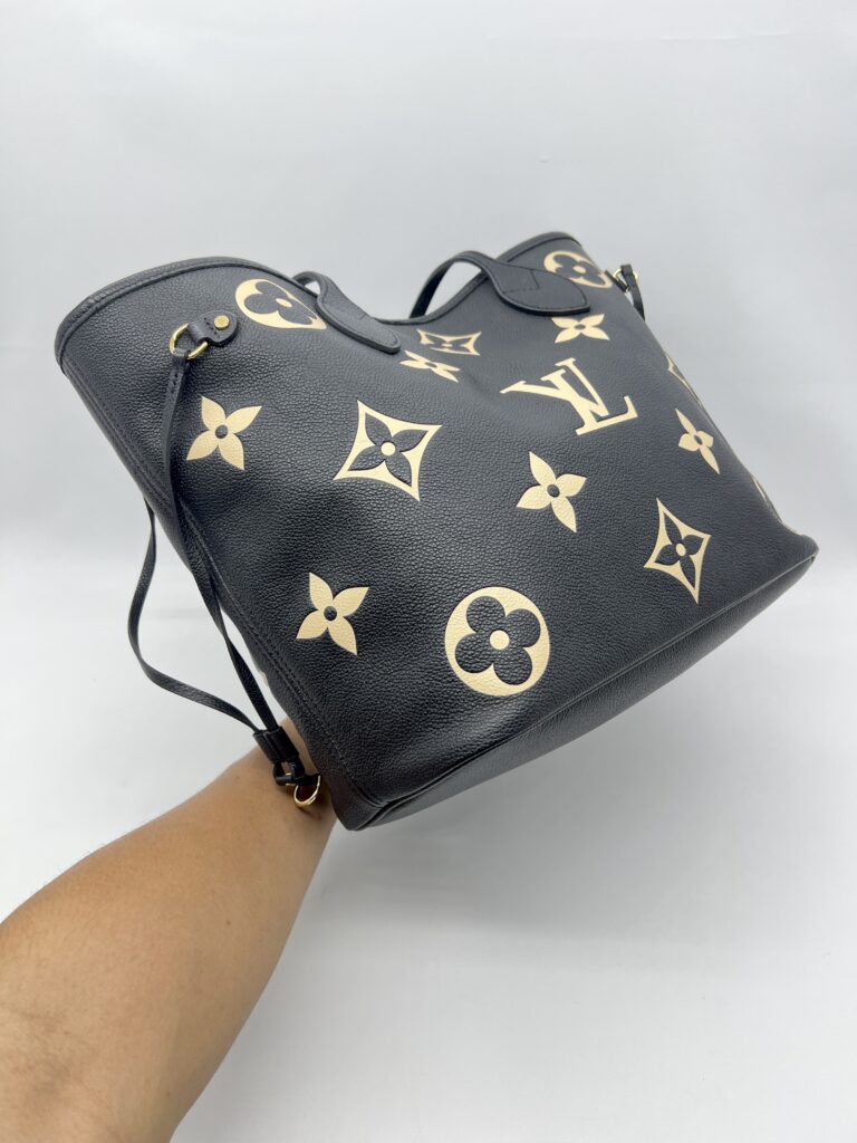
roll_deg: +1.0
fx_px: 858
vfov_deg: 67.3
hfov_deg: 53.1
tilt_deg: -32.2
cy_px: 572
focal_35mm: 26
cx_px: 428
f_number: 1.5
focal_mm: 5.7
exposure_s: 1/100
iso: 50
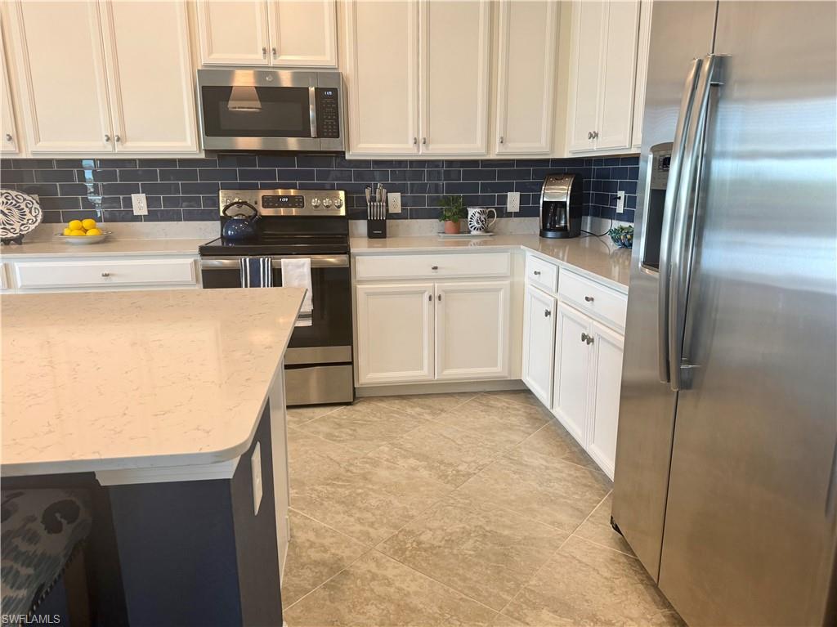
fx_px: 580
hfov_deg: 71.6
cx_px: 418
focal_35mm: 24
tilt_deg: -13.0
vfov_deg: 56.8
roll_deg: -1.4
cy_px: 314
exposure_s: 1/120
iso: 160
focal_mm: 6.76
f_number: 1.78
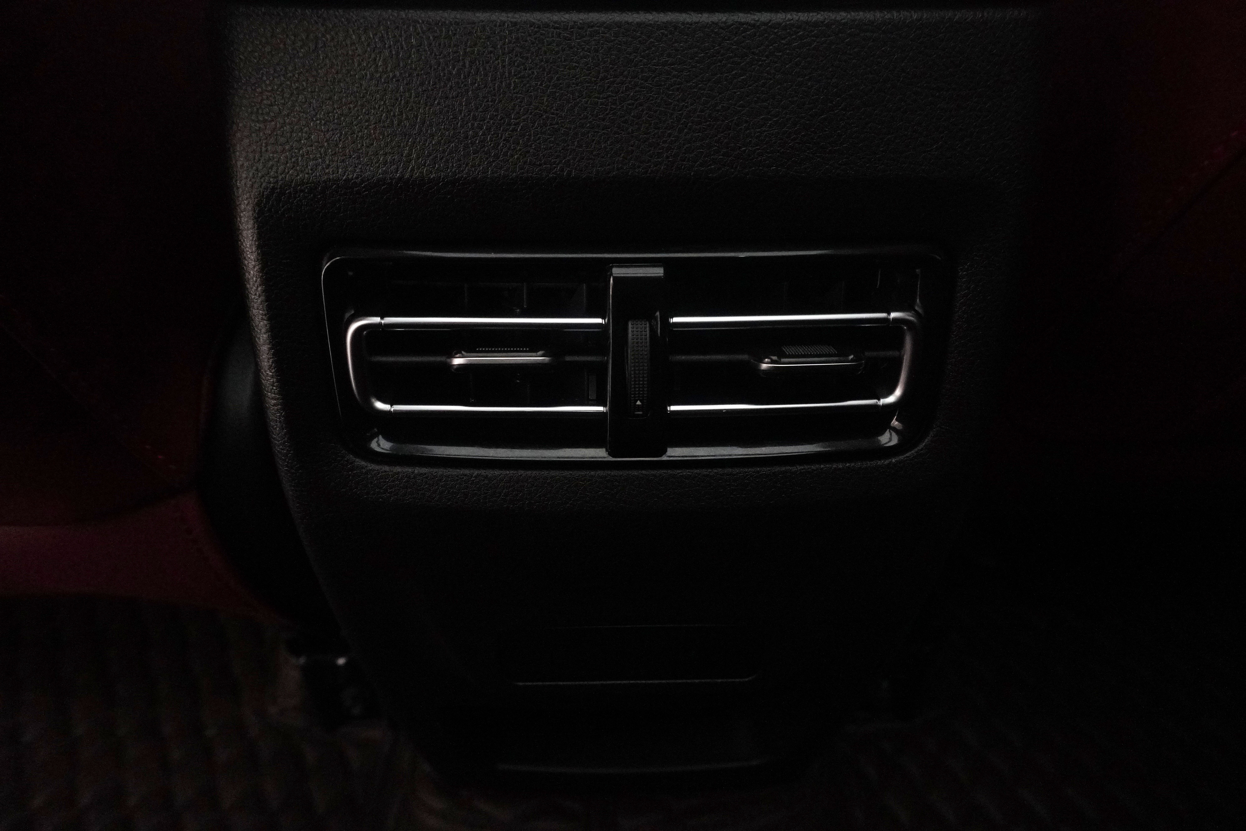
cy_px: 416
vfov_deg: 53.1
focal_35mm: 24
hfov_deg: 73.7
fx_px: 831
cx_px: 623
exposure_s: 1/80
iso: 6400
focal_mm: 16
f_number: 6.3
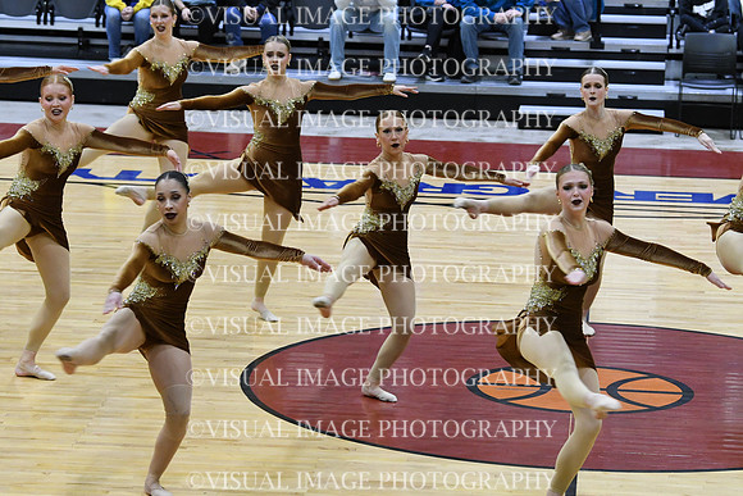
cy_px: 248
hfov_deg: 13.4
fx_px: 3158
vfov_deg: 9.0
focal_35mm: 153
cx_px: 372
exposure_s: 1/400
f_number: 4
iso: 5000
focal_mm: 102
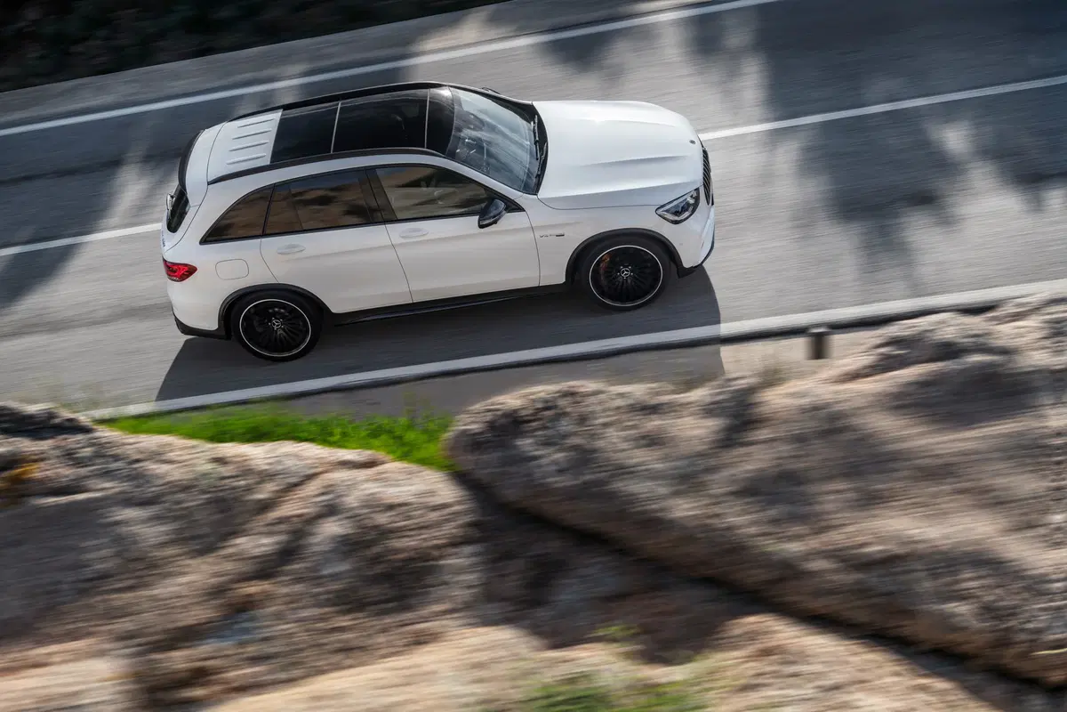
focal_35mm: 42
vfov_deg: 31.9
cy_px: 356
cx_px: 534
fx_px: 1245
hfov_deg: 46.4
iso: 100
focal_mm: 42
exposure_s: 1/40
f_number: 11
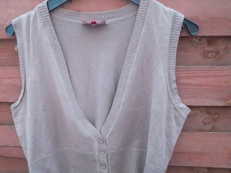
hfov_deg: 55.2
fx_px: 220
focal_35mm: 33
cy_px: 98
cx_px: 101
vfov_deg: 42.9
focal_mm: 4.1
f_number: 3.3
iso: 750
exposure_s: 1/8
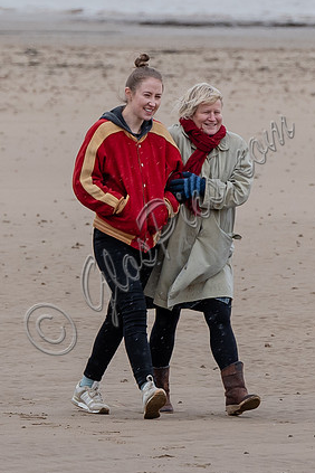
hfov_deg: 1.2
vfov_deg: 1.8
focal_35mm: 1129
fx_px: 14817
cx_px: 74
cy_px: 102
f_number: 6.3
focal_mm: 200
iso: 400
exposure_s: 1/800
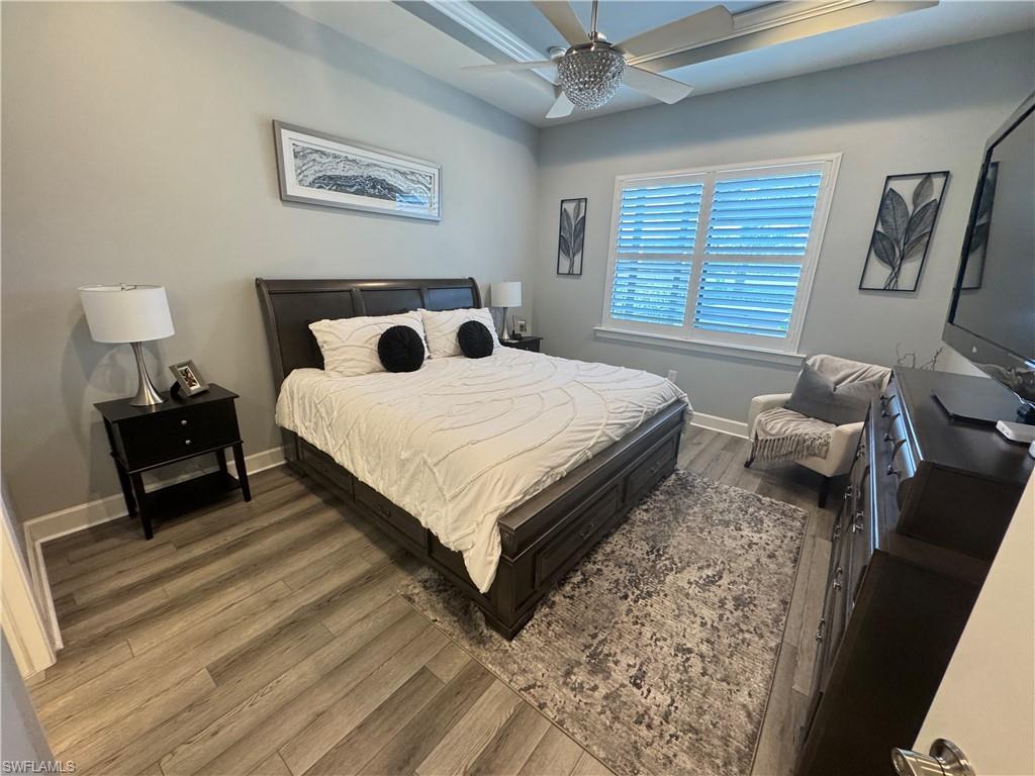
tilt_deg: -16.6
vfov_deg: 85.7
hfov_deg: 102.1
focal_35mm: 14
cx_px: 518
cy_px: 388
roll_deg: -2.4
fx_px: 419
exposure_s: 1/60
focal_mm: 2.22
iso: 250
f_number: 2.2
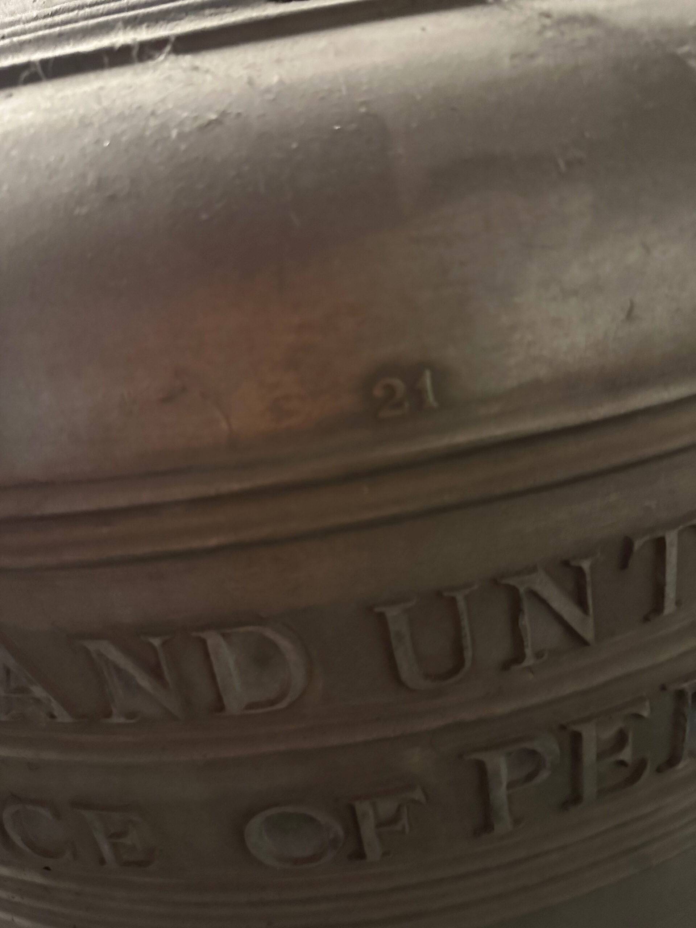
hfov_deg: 56.8
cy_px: 464
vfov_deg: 71.6
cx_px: 348
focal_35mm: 24
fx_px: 643
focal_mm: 6.86
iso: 1250
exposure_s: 1/30
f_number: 1.78
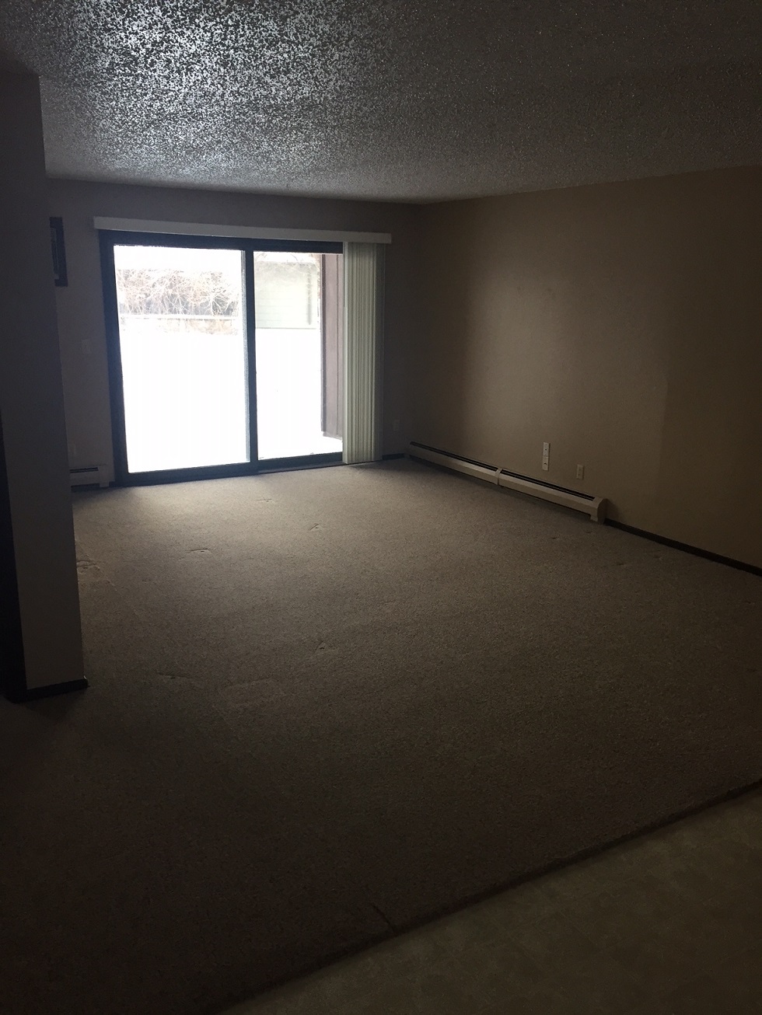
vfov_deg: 61.7
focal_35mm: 29
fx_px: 851
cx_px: 381
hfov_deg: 48.2
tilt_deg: -12.6
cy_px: 508
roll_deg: -0.8
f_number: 2.2
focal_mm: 4.15
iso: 50
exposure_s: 1/30
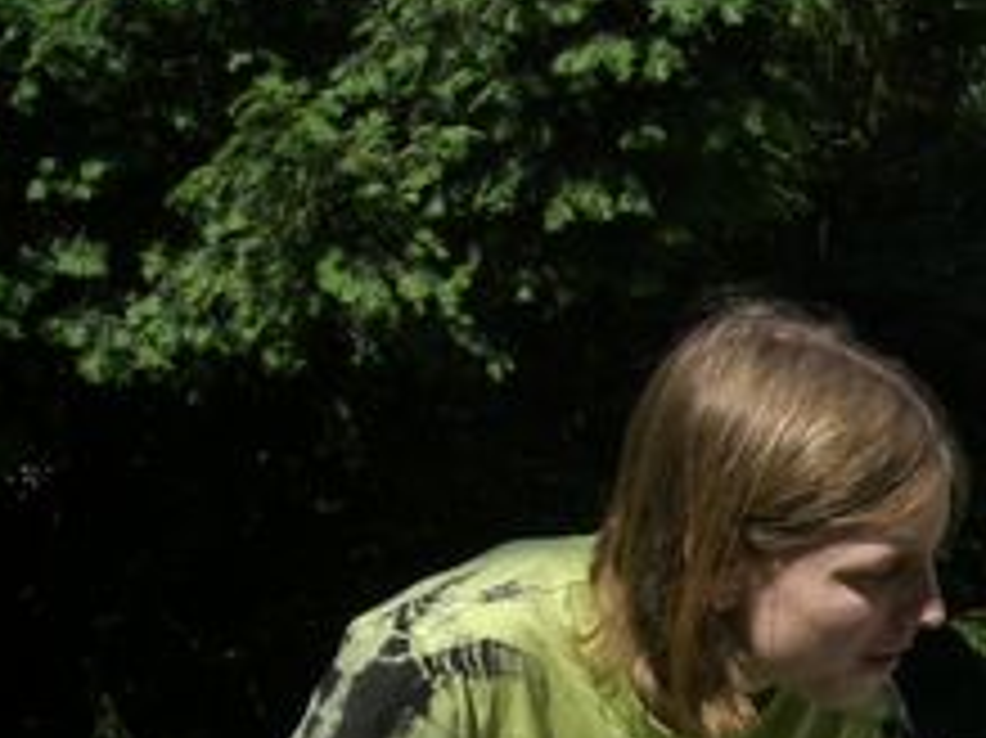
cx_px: 1423
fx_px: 3160
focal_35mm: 111
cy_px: 873
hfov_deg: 16.4
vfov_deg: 13.0
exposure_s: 1/500
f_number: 4.4
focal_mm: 6.3
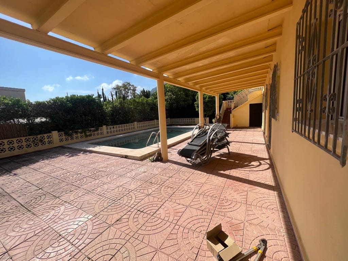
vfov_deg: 89.9
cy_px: 130
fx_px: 131
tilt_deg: -7.0
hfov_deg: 106.2
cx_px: 174
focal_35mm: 13
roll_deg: +1.3
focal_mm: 1.57
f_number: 1.8
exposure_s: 1/1575
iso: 32
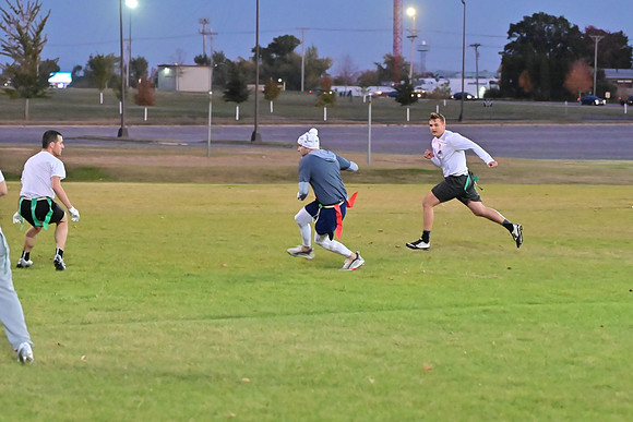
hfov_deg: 15.1
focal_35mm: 136
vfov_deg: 10.1
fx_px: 2392
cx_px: 316
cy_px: 211
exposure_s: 1/400
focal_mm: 91
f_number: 4
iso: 6400
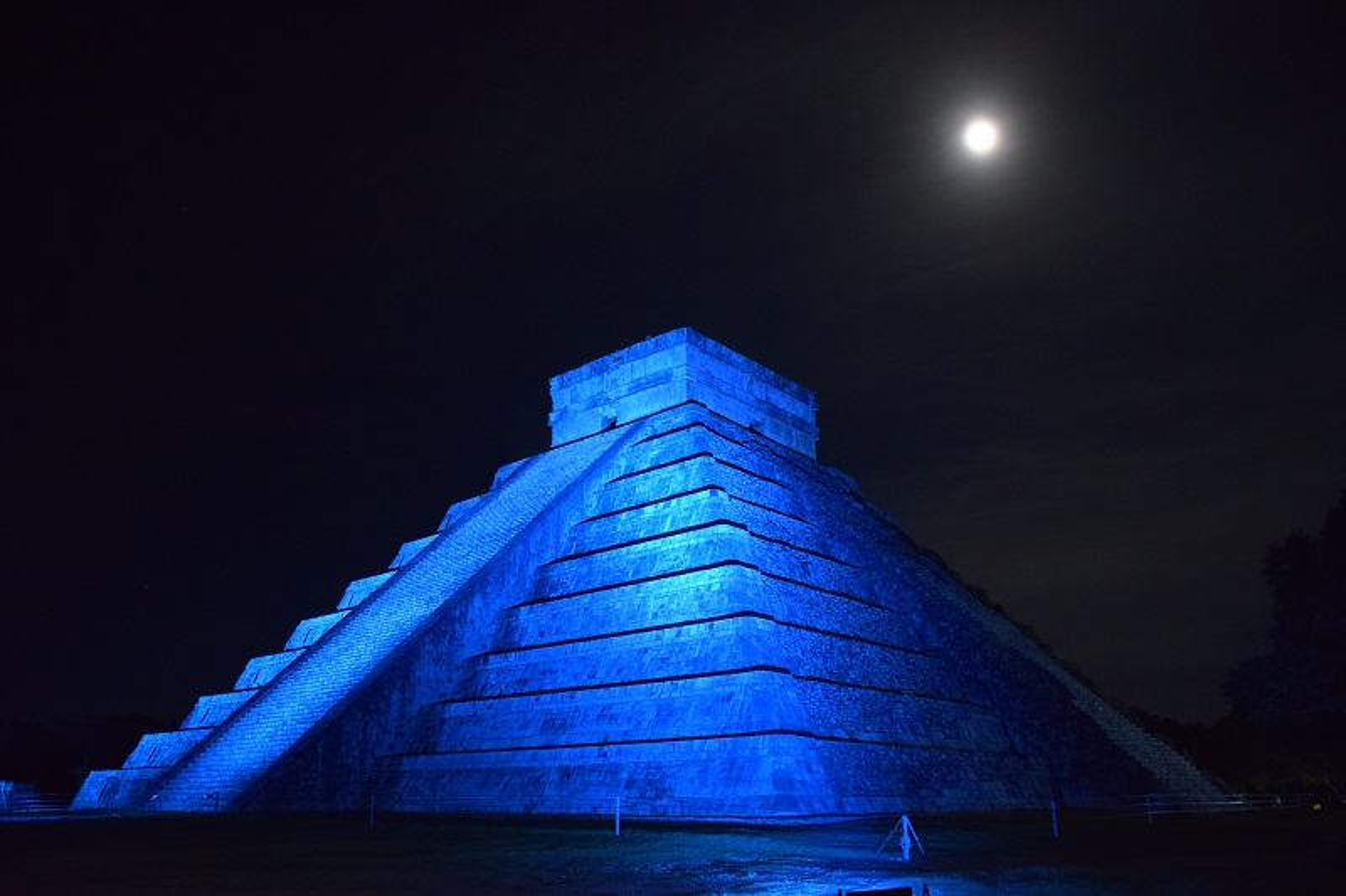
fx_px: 1009
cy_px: 448
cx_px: 673
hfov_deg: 67.4
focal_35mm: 27
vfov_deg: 47.9
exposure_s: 1/13
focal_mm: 18
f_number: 3.5
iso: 2000
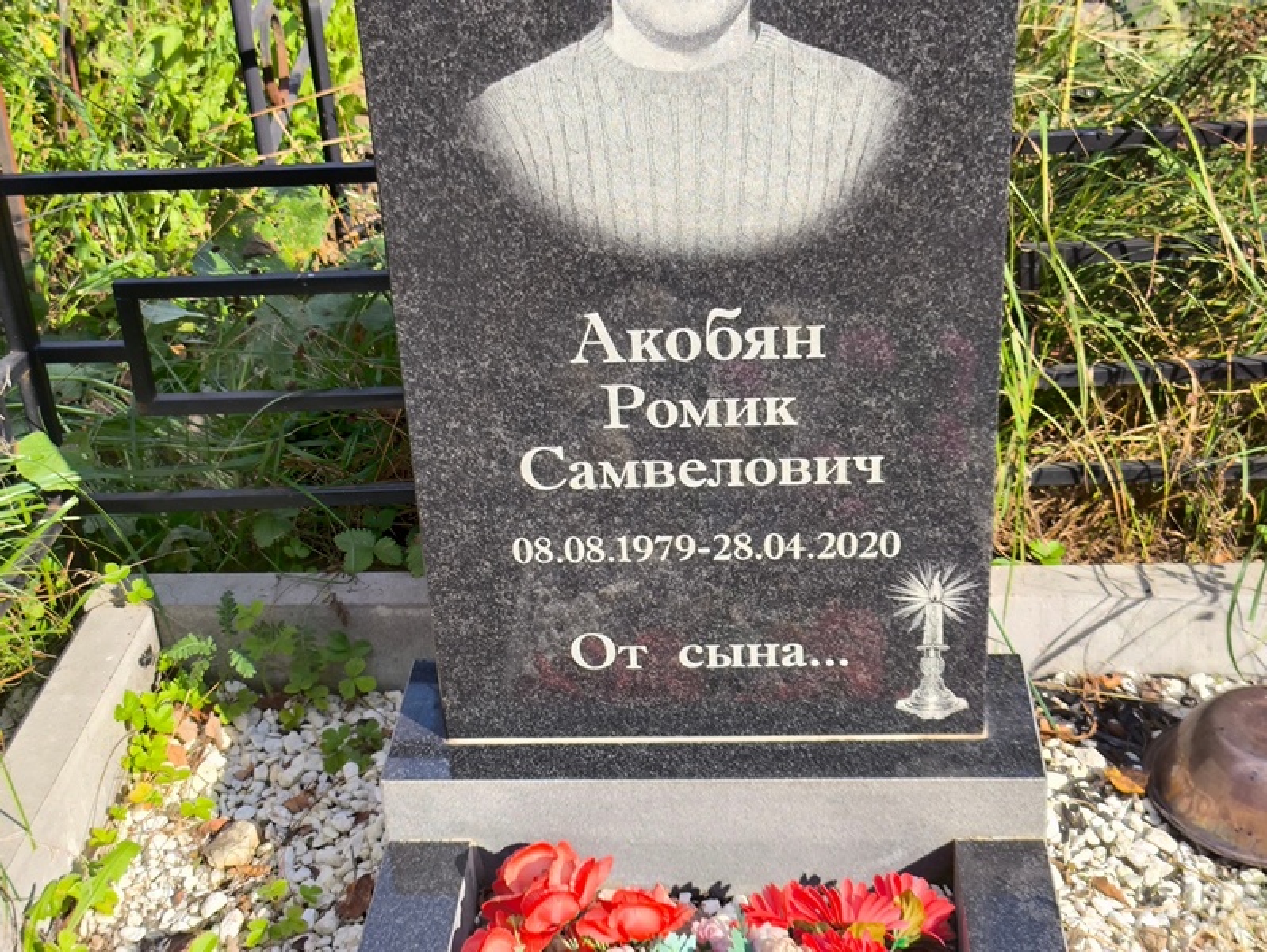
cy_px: 476
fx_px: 1831
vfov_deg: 29.1
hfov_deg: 38.2
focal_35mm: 50
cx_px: 634
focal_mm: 4.71
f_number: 1.7
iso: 50
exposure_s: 1/927
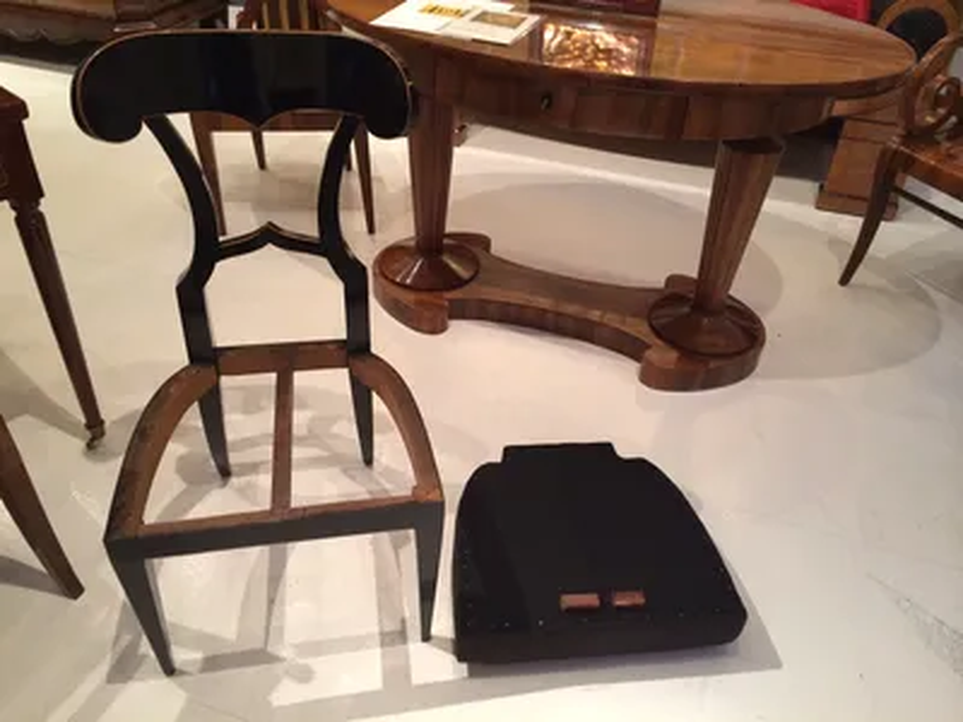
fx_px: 835
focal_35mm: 30
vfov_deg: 46.8
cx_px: 482
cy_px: 361
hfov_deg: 60.0
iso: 200
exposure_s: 1/30
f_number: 2.2
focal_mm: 4.12
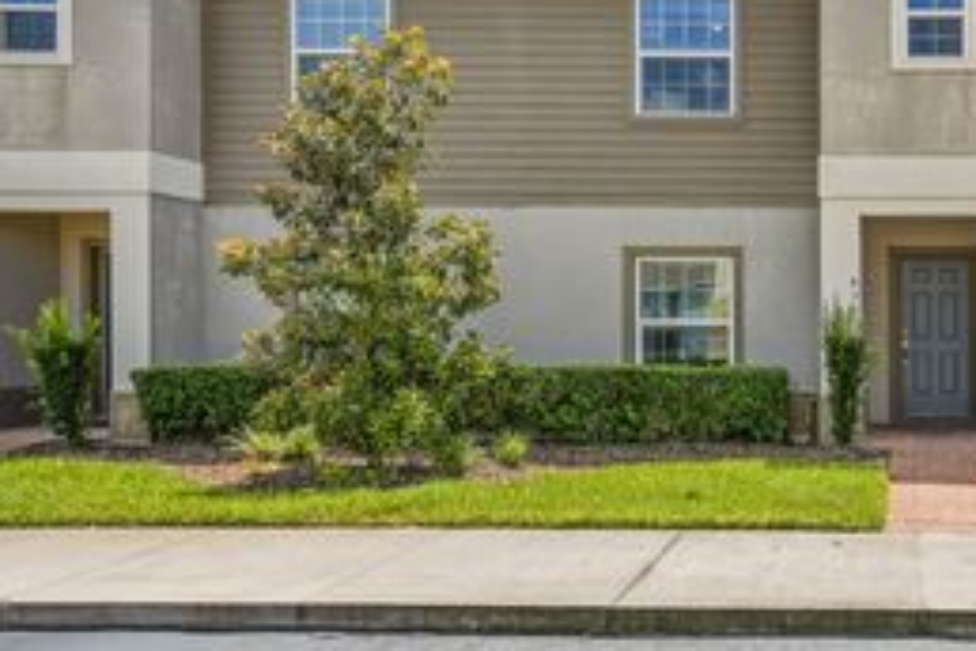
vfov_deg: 42.3
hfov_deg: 52.7
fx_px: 840
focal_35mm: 31
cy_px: 354
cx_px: 885
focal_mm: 16
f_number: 8
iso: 100
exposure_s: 1/50
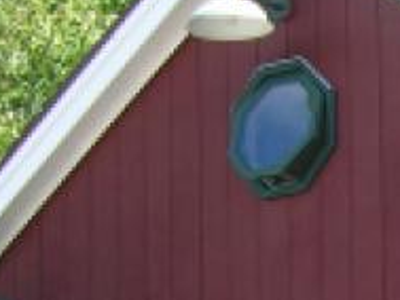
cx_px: 667
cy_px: 383
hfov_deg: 10.3
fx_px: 2128
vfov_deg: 8.0
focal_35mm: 184
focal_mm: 5.7
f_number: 4.9
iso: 50
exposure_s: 1/91.2
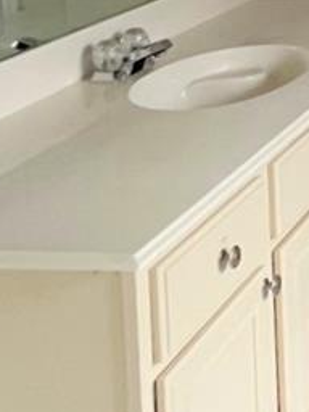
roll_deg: +1.6
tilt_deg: -4.4
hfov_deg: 14.9
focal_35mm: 78
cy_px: -132
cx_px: 644
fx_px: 928
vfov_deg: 22.3
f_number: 1.8
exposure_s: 1/60
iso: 500
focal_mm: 1.57
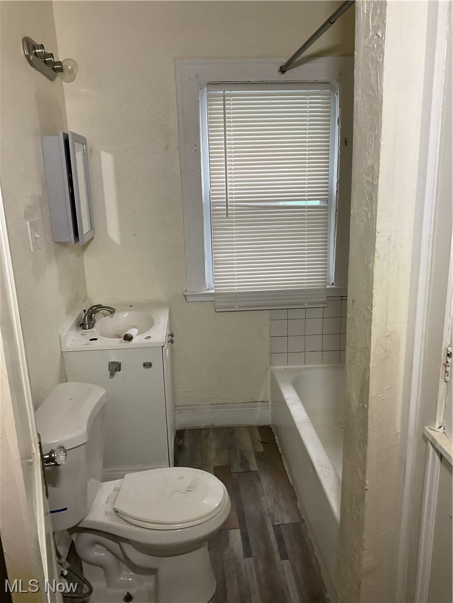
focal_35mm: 29
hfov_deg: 48.2
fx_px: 506
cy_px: 302
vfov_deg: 61.7
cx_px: 226
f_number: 1.8
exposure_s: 1/60
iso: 160
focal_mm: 3
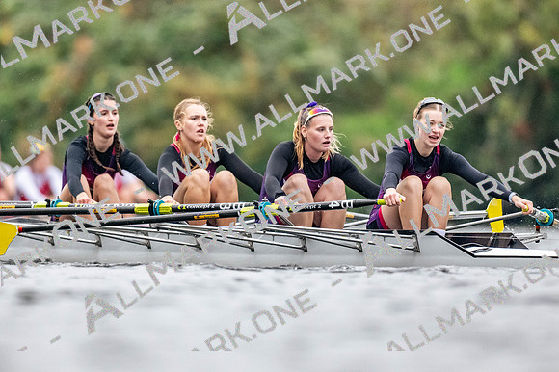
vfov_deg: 1.5
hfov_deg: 2.3
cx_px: 280
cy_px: 186
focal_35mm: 900
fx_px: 13966
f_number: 4
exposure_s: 1/2500
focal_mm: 600
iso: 3600
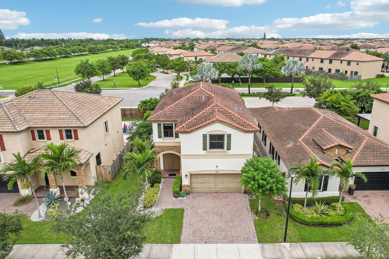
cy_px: 124
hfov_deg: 73.6
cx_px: 209
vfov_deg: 53.1
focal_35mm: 24
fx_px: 259
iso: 130
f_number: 2.8
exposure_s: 1/1500
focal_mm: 8.4
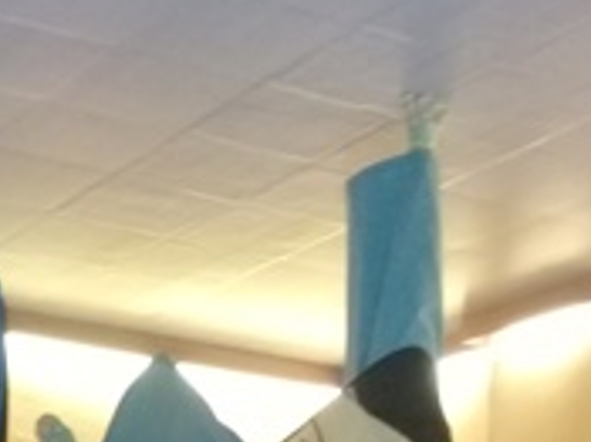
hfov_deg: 16.7
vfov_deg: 11.7
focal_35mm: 116
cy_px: 810
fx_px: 1979
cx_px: 12
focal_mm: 3.3
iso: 200
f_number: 2.2
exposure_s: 1/20
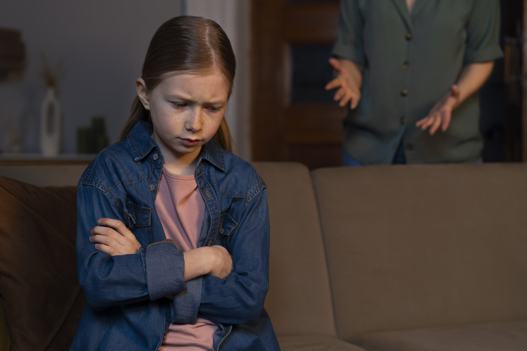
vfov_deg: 24.2
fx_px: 820
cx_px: 267
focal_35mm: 56
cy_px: 173
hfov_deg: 35.6
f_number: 3.2
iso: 320
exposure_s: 1/160
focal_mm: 55
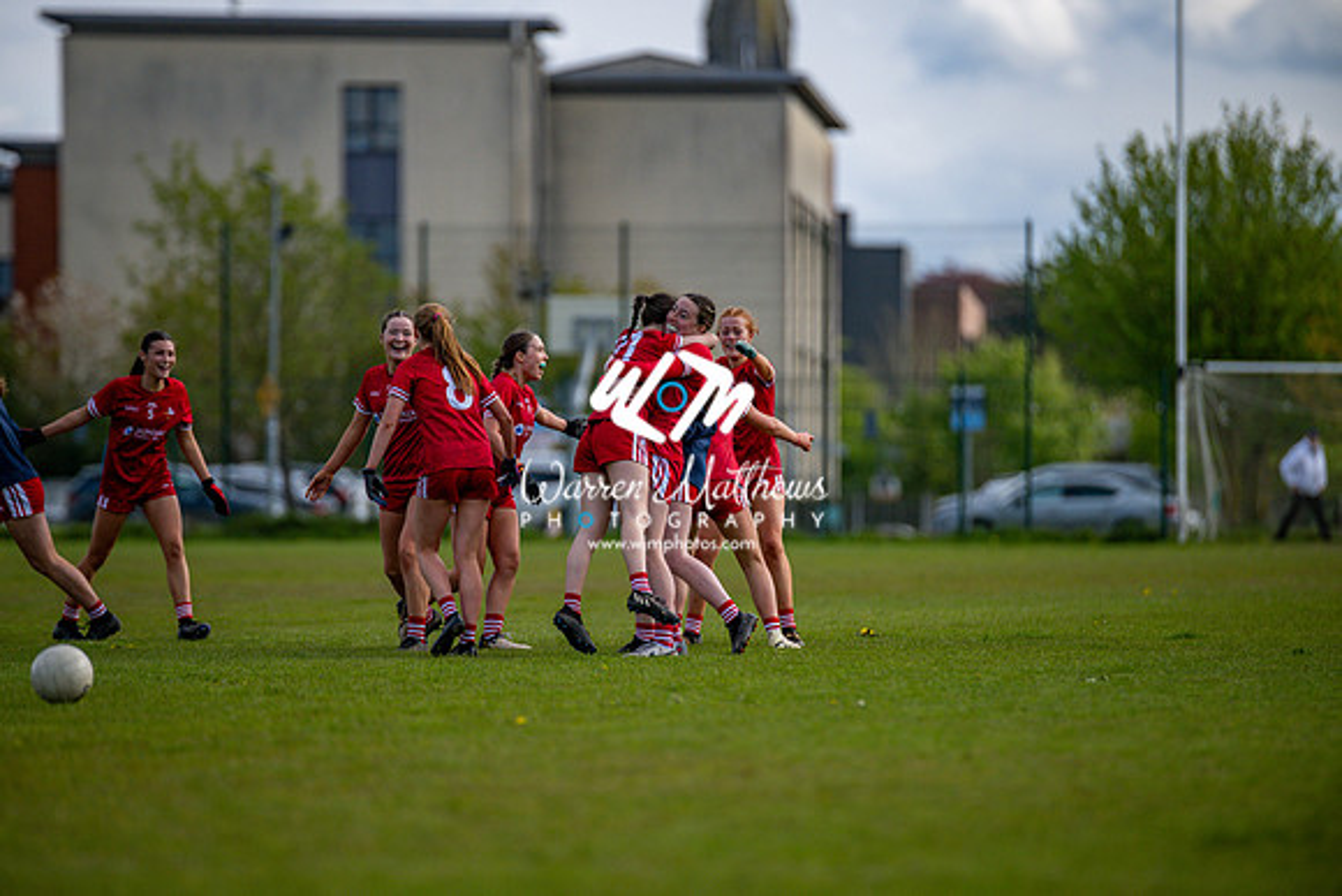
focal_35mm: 300
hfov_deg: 6.9
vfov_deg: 4.6
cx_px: 671
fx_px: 11185
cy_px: 448
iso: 250
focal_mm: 300
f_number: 2.8
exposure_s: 1/6400
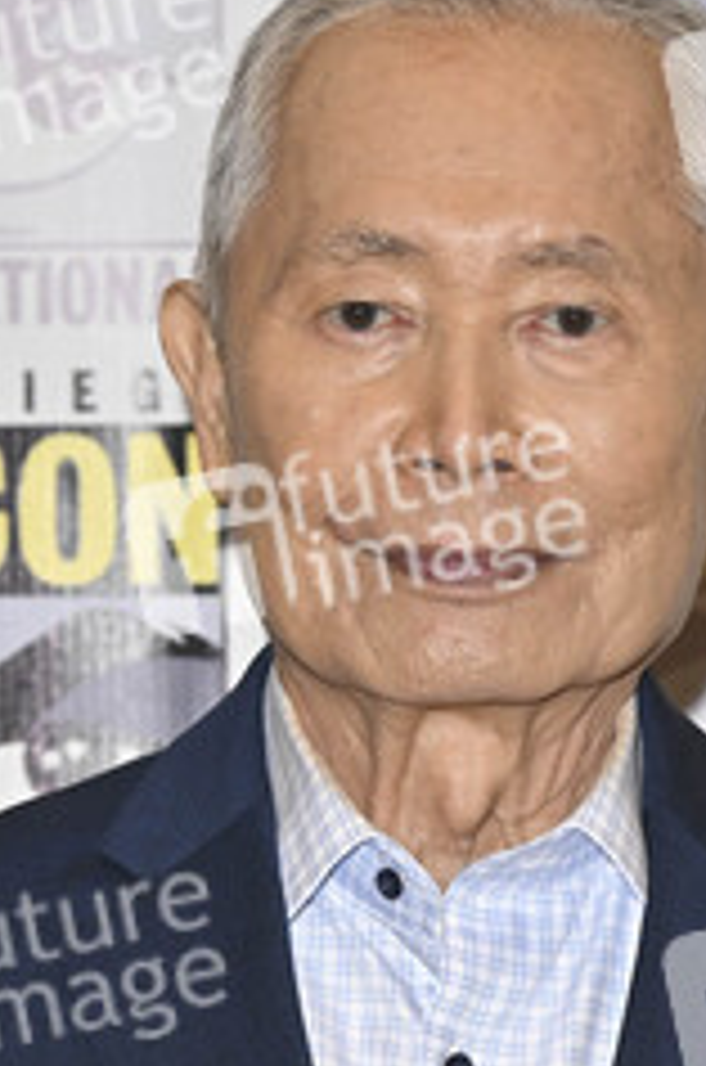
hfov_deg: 8.3
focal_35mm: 164
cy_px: 756
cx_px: 486
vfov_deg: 12.5
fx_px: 4845
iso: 2000
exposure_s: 1/250
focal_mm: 97
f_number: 6.3
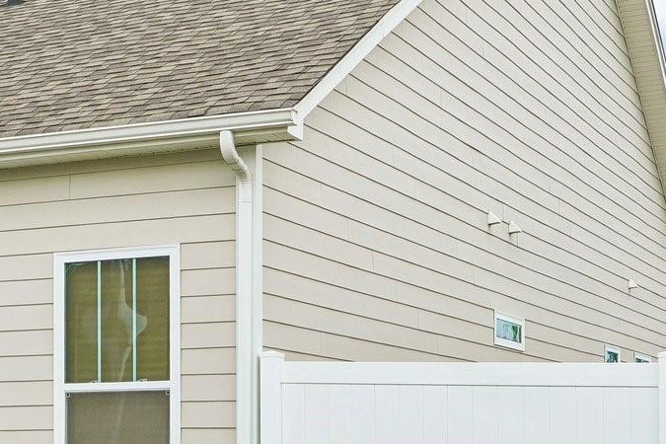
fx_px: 1683
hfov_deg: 21.0
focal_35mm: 91
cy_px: 405
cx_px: -109
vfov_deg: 14.9
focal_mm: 20
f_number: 8
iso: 100
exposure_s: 1/45
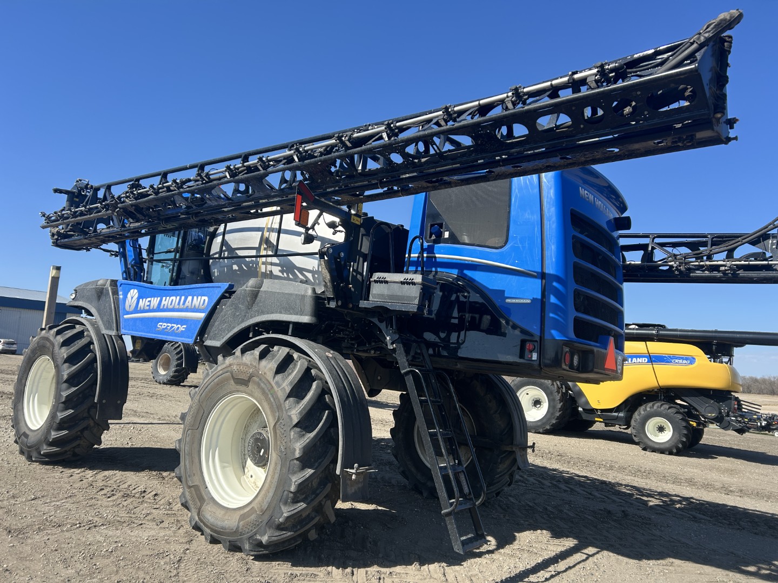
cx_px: 389
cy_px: 292
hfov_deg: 67.3
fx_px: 584
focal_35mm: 26
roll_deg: -2.0
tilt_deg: +7.5
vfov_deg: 53.1
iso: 50
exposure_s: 1/2841
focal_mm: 5.7
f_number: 1.5
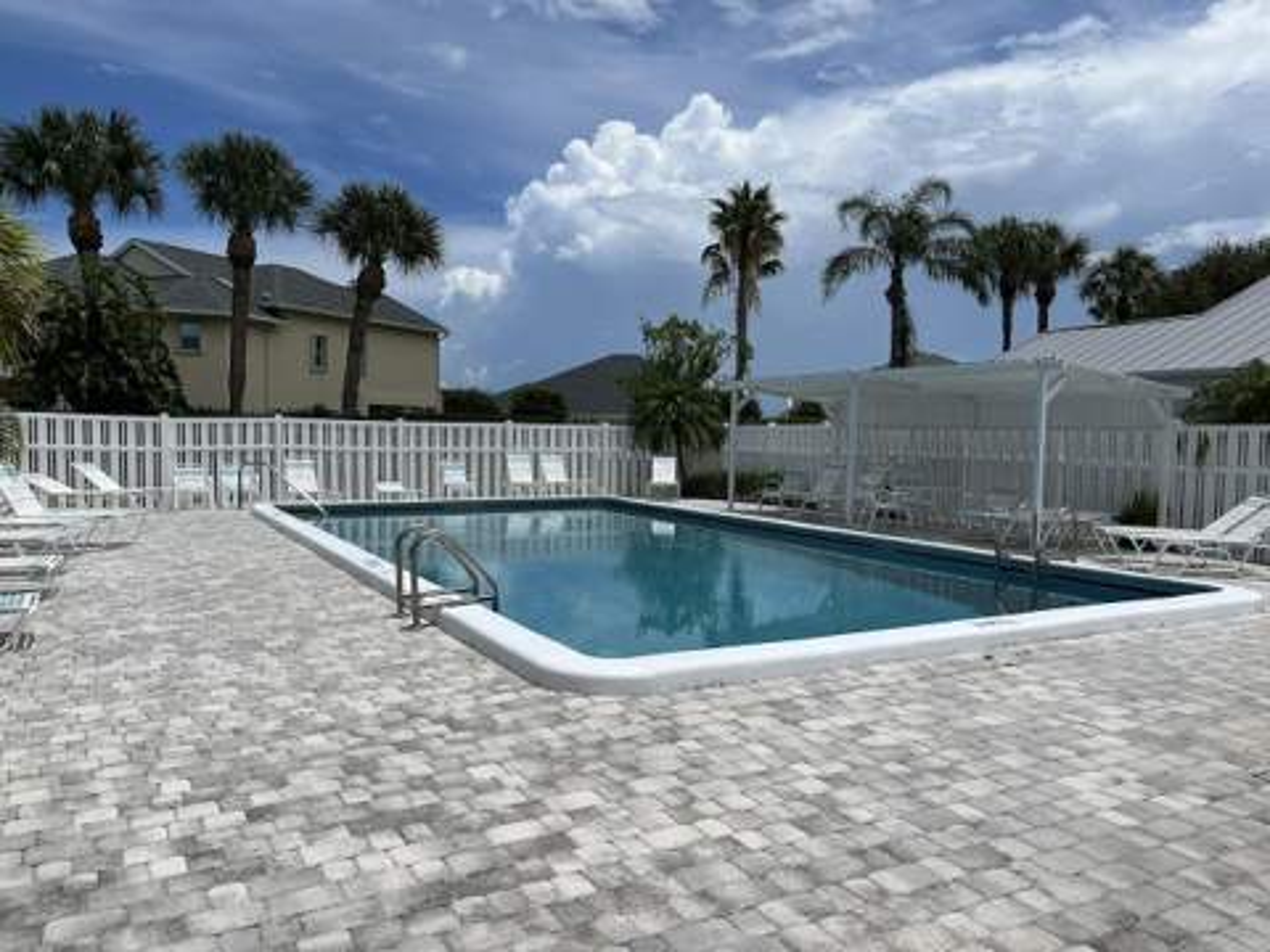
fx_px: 954
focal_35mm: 26
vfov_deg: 53.1
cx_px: 635
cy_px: 476
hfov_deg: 67.3
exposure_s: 1/9901
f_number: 1.6
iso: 50
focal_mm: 5.1
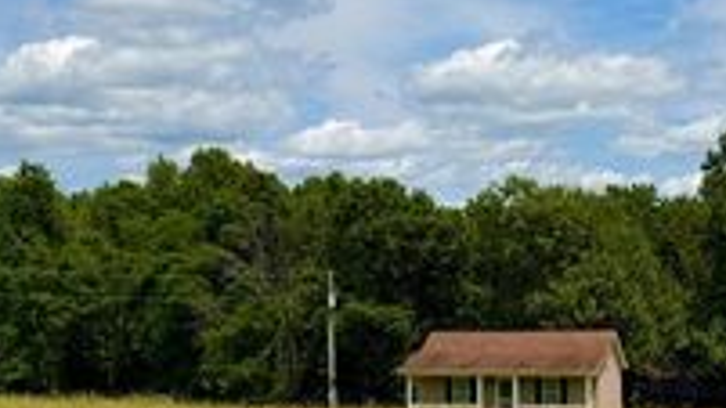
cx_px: 517
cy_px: 345
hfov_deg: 31.9
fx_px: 1251
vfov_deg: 18.3
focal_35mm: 65
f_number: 1.78
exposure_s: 1/8130
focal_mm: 6.76
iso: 80
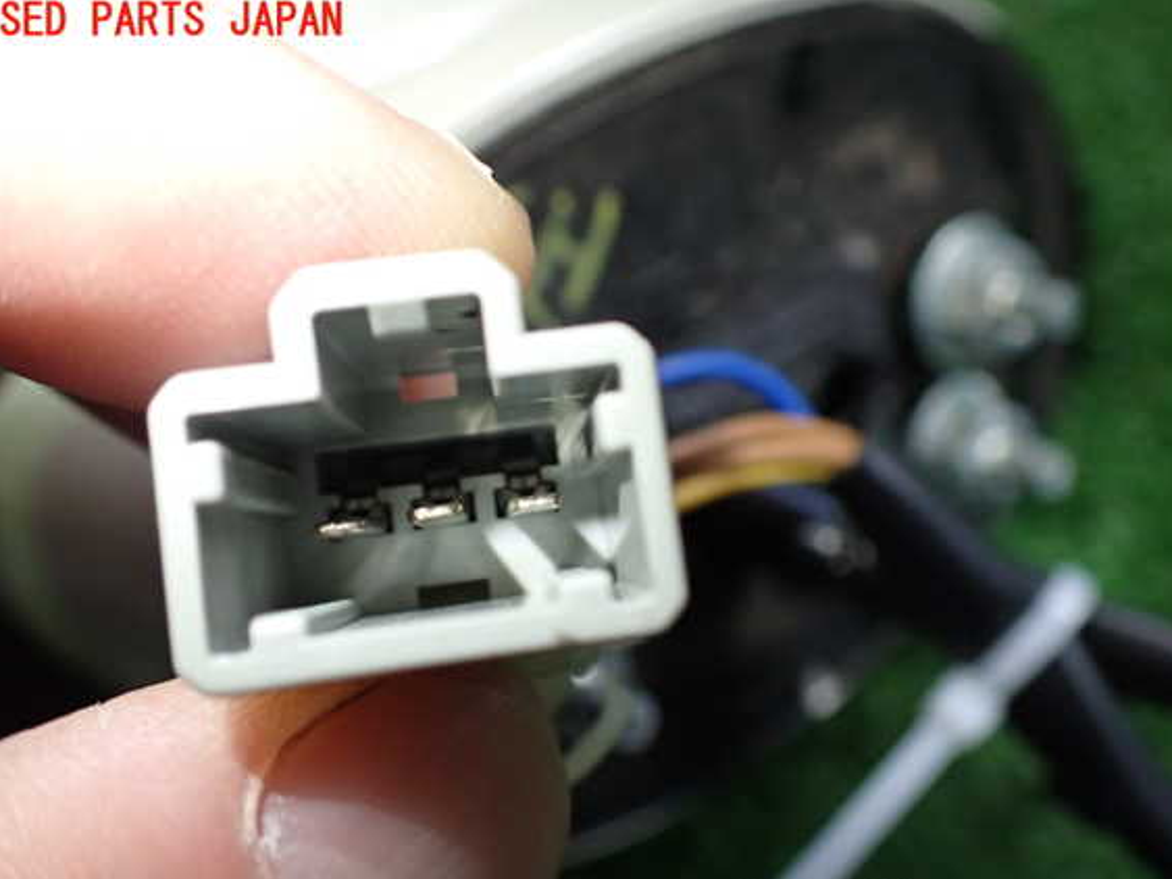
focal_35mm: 32
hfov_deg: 56.8
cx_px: 589
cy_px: 464
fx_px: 1083
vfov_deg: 44.1
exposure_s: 1/125
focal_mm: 5.4
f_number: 2.3
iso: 320
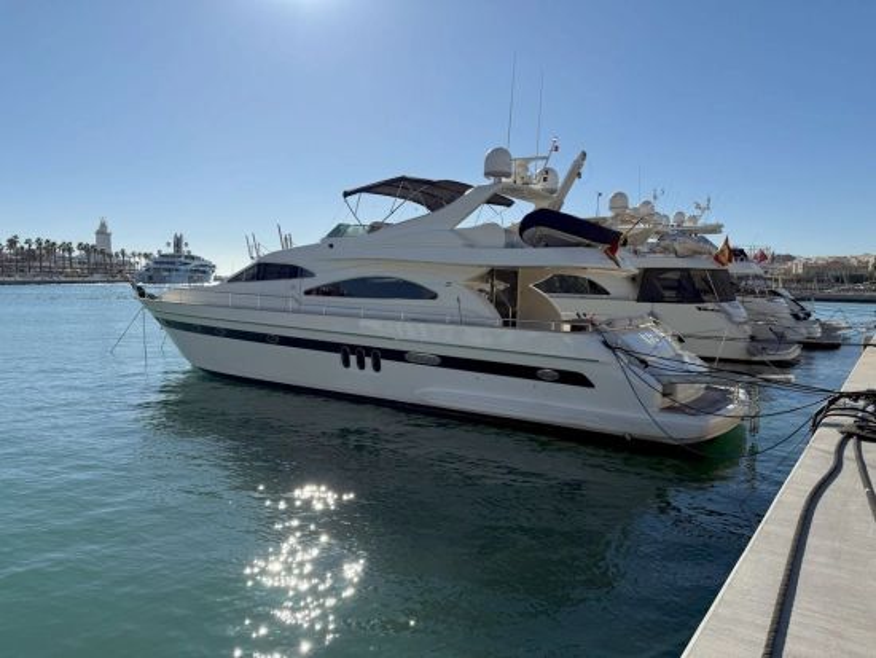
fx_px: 608
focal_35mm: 24
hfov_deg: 71.6
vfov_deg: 56.9
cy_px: 329
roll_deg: -1.1
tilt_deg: -4.2
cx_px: 438
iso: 100
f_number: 1.78
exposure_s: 1/10309
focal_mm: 6.76
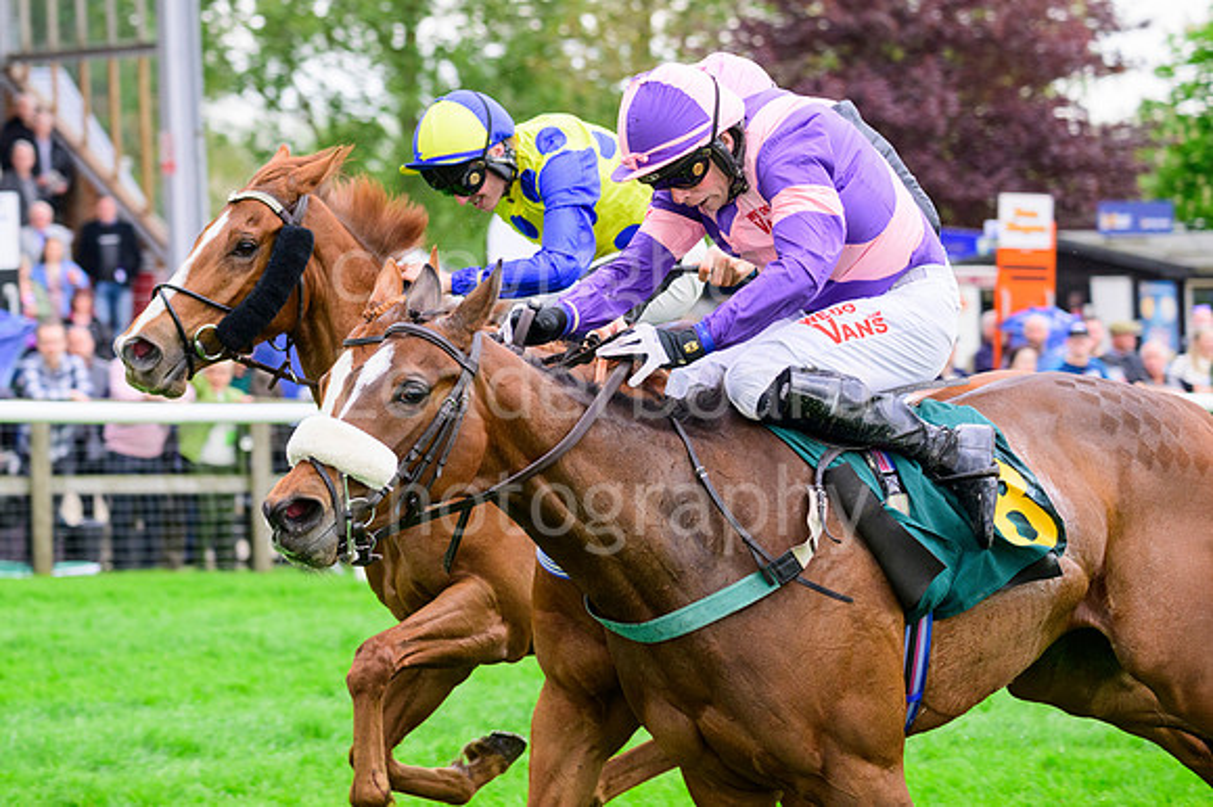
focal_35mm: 162
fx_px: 5449
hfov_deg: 12.7
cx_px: 486
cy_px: 323
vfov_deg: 8.5
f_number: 5.6
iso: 1250
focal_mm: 135
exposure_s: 1/1000
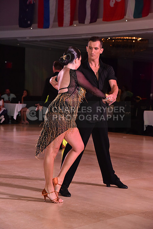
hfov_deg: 16.1
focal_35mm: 85
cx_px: 76
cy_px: 114
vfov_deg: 23.9
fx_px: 542
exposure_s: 1/320
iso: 2500
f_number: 7.1
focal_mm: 85
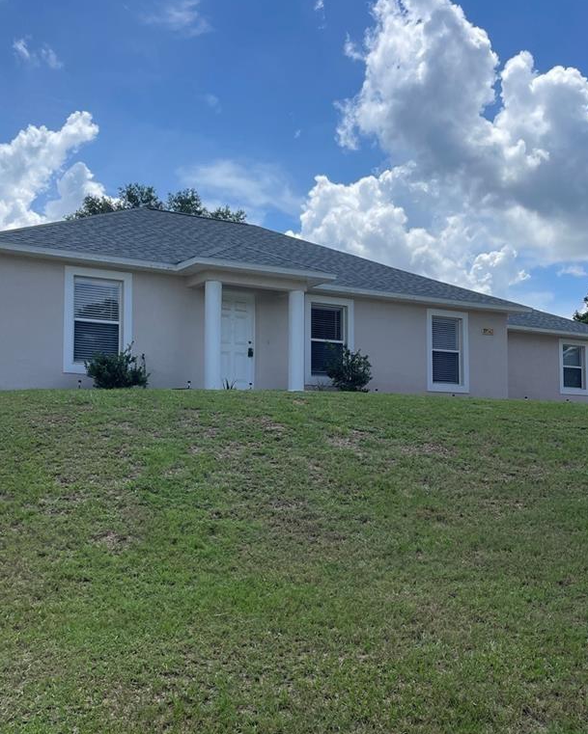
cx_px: 294
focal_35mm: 40
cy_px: 404
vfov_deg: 45.7
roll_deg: +0.7
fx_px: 870
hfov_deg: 37.3
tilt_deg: +4.2
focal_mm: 4.2
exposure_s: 1/4292
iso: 32
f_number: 1.6
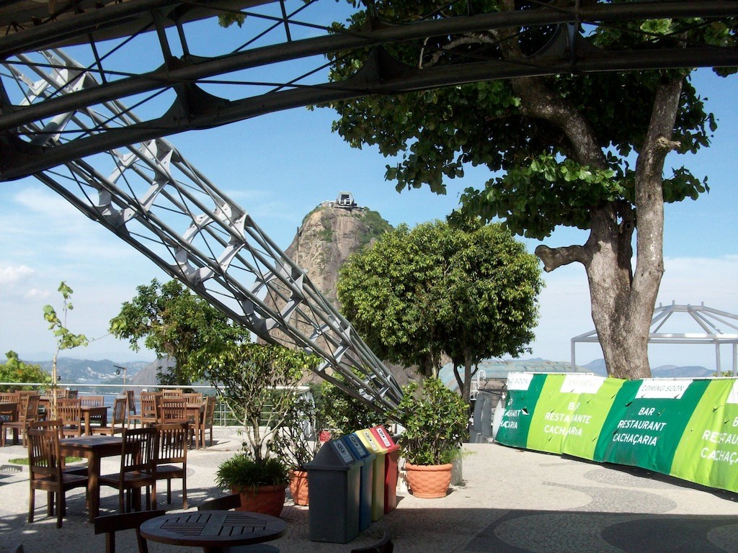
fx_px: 725
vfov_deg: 41.8
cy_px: 276
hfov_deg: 54.0
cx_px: 369
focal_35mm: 34
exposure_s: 1/292
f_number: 5.5
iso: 64
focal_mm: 5.7
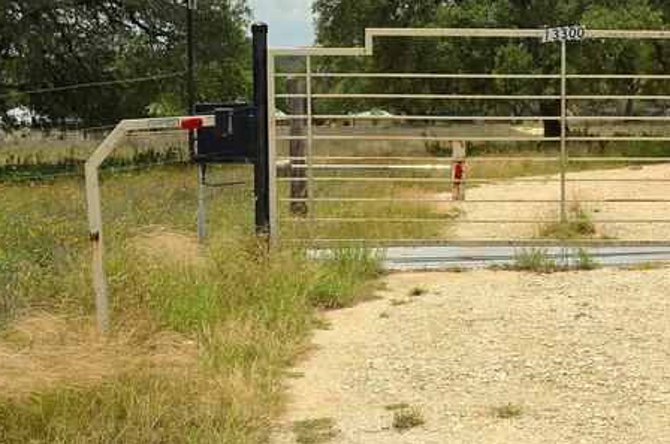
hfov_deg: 26.9
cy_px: 248
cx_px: 434
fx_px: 1393
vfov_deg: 18.1
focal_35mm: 75
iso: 100
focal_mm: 32
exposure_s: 1/250
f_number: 11
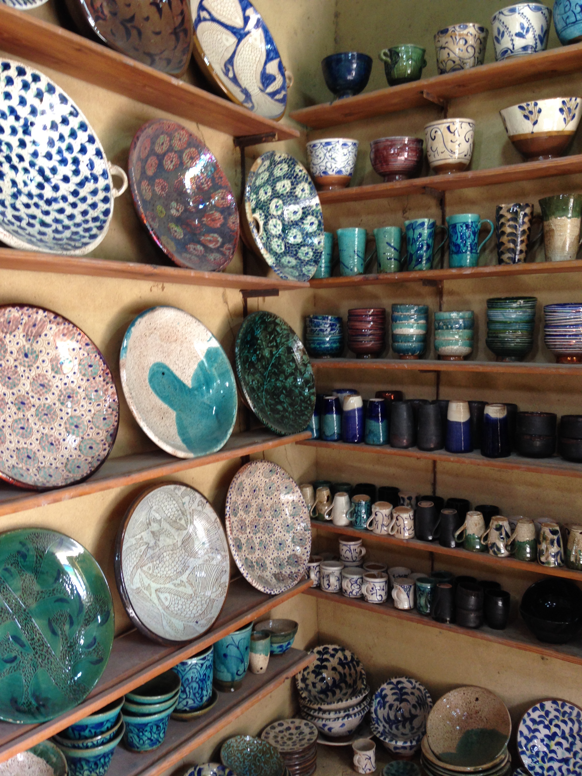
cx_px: 291
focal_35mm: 33
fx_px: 740
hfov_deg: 42.9
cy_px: 388
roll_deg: +2.1
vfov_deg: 55.4
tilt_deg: -3.1
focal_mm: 4.12
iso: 80
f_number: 2.4
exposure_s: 1/20
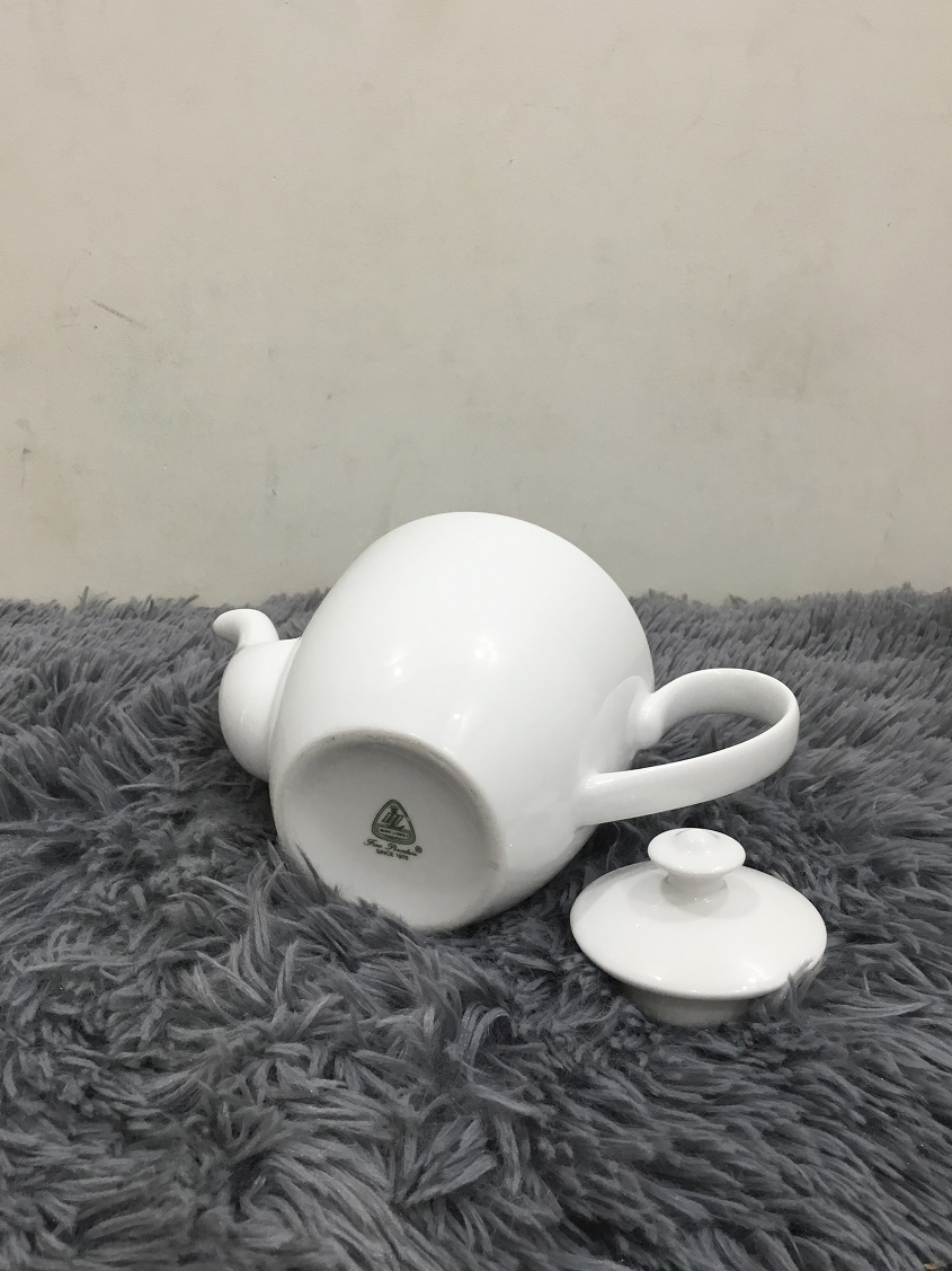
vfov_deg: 55.3
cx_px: 455
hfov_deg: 42.9
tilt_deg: -16.4
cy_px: 604
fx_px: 1210
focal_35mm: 33
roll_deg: +0.9
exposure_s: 1/33
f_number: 2.4
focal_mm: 3.3
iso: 64
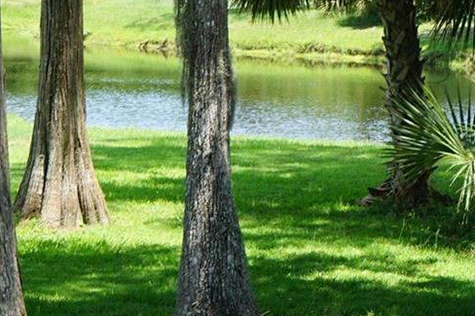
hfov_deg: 13.3
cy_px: 30
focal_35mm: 154
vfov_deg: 8.9
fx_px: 2031
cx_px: 228
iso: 100
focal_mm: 47
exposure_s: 1/80
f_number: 8
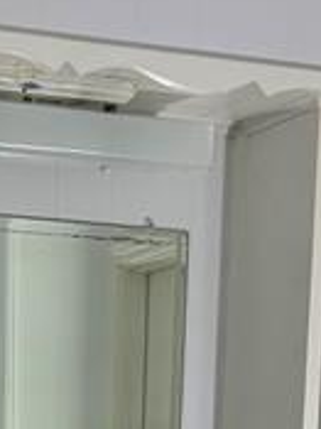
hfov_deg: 12.8
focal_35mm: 114
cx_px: 12
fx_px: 1411
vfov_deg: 15.3
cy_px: 728
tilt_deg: -9.1
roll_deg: -2.2
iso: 80
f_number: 1.5
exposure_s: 1/121
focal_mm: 5.7
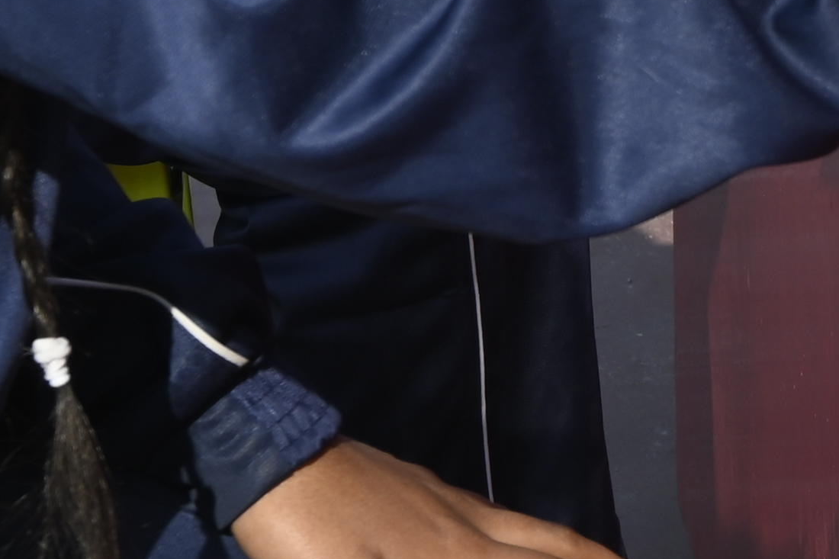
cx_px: 1427
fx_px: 5662
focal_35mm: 243
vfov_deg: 5.5
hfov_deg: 8.2
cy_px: -518
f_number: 7.1
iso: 100
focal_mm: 32
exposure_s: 1/400
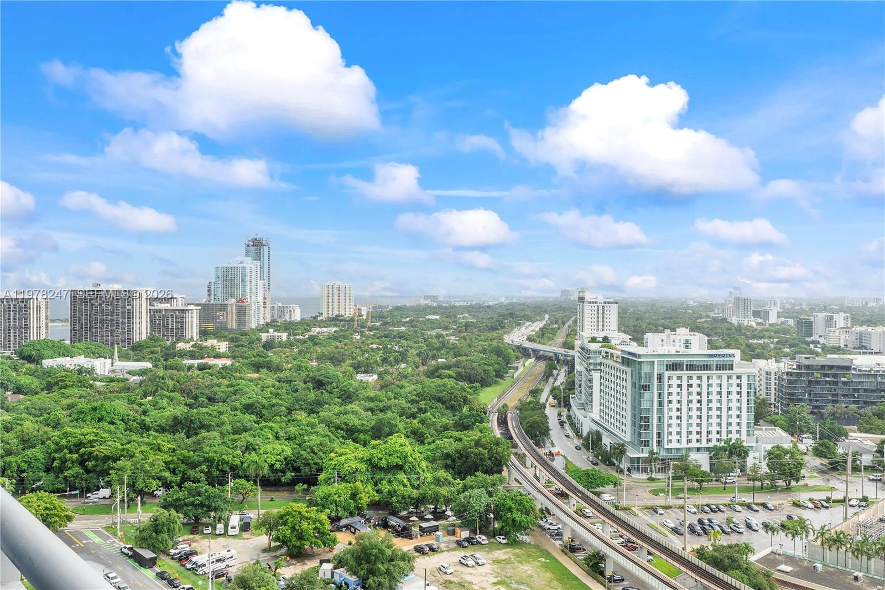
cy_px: 295
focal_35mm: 29
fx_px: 719
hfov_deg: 63.2
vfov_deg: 44.6
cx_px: 442
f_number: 11
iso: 100
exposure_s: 1/40
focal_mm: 19.5
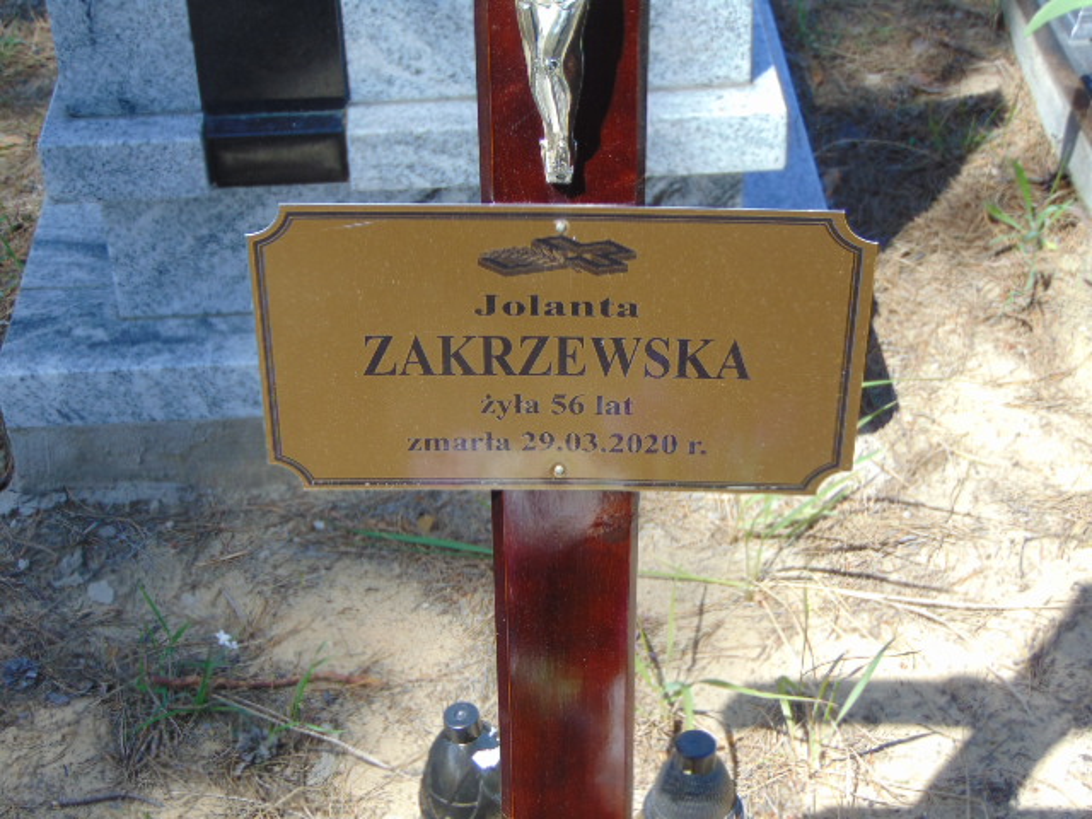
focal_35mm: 71
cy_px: 410
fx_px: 2240
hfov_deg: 27.4
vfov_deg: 20.7
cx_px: 546
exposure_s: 1/320
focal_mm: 12.8
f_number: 3.7
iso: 80
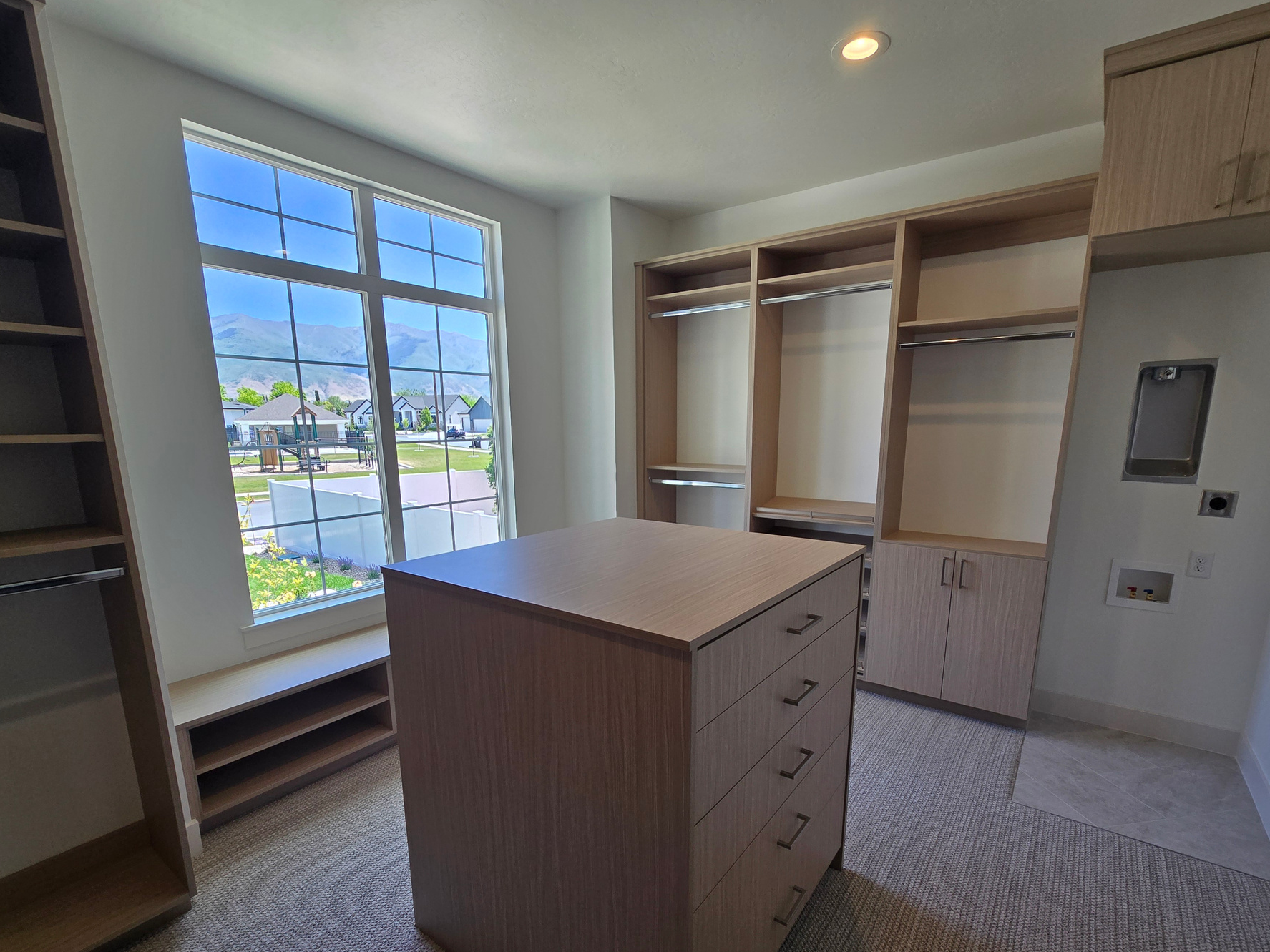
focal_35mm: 15
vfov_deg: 81.2
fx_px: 550
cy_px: 546
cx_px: 652
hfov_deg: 98.2
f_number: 2.2
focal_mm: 2.2
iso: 50
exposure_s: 1/145
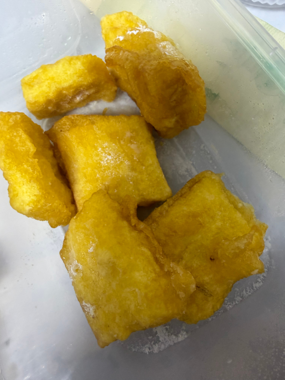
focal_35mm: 24
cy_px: 190
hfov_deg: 56.8
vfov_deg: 71.6
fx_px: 263
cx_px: 142
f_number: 2.2
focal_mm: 2.22
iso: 250
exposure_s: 1/50
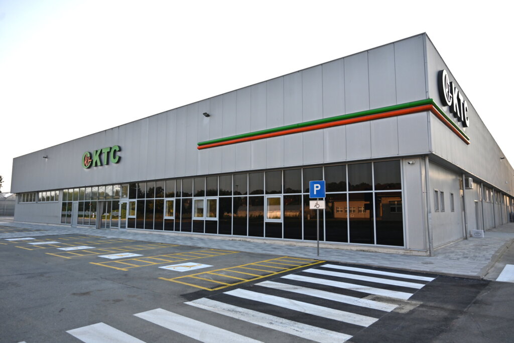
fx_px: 343
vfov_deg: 53.1
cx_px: 257
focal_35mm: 24
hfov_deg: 73.7
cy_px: 172
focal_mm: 24
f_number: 4.5
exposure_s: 1/1000
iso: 500
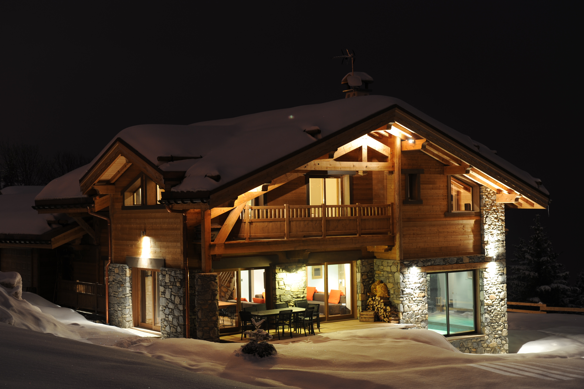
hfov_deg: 35.7
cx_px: 292
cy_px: 194
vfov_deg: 24.2
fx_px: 908
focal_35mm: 56
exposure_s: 3
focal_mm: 56
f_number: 5.6
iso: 200
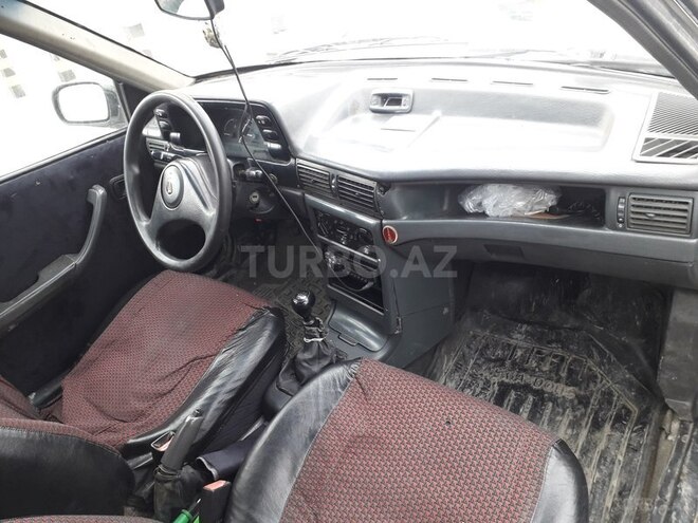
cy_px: 262
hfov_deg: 65.3
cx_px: 349
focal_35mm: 27
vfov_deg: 51.4
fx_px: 544
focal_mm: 3.6
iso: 80
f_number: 1.9
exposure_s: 1/50
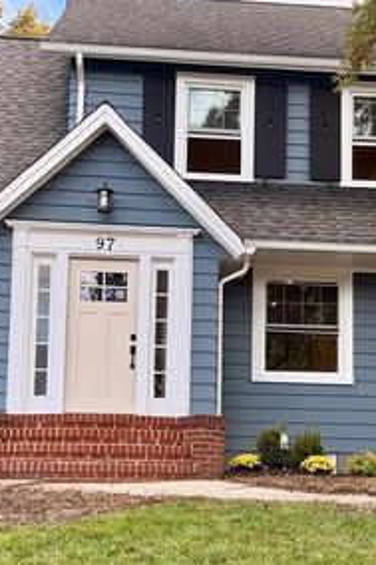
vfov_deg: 44.2
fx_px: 690
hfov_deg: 29.5
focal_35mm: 44
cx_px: 324
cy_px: 215
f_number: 1.78
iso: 100
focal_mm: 6.76
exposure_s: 1/1018
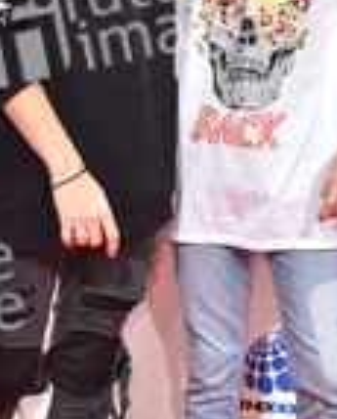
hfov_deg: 11.8
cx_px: 193
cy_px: 167
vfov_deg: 14.7
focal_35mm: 131
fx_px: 1628
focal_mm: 50
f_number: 5.6
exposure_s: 1/160
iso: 1250
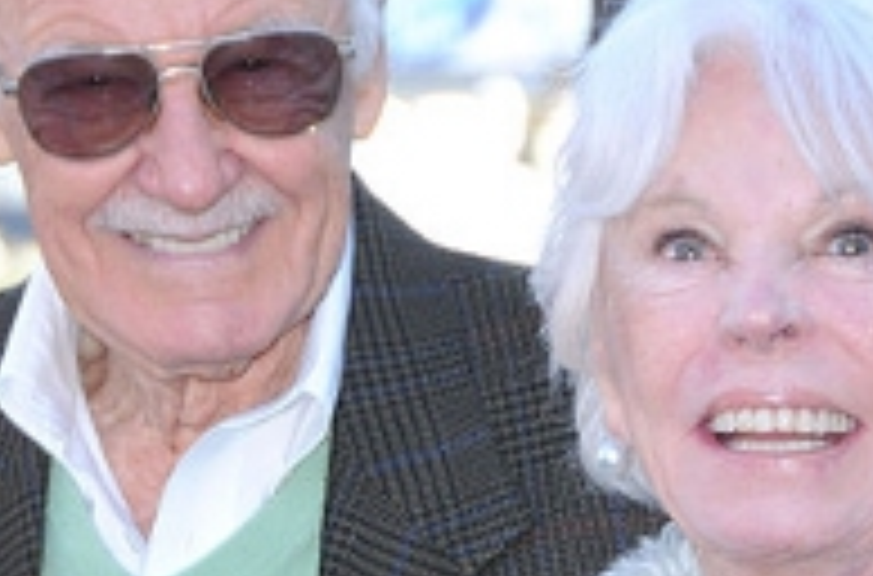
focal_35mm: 254
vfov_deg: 5.4
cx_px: 540
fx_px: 6140
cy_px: 328
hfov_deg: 8.1
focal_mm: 80
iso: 400
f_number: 7.1
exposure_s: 1/160
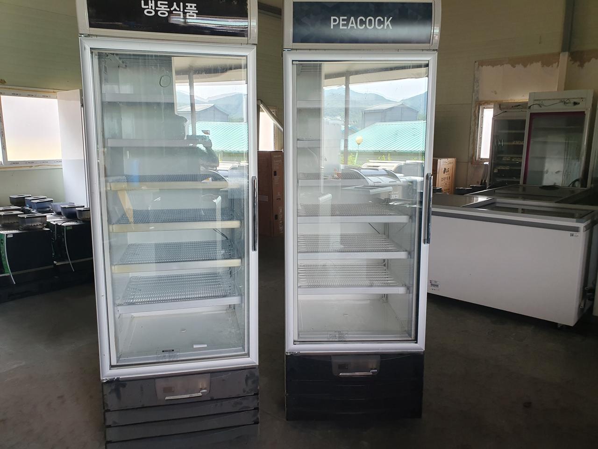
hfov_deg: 67.3
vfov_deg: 53.1
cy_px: 224
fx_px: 449
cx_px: 299
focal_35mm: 26
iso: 80
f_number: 2.4
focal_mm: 4.32
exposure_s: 1/120
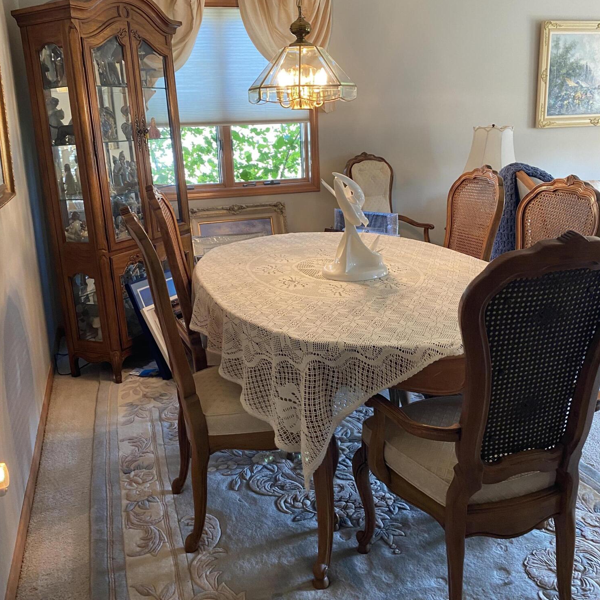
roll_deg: +2.2
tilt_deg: -12.9
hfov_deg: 52.5
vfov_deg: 52.4
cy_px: 260
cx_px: 299
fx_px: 608
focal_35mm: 31
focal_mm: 4.25
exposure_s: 1/60
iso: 125
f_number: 1.8
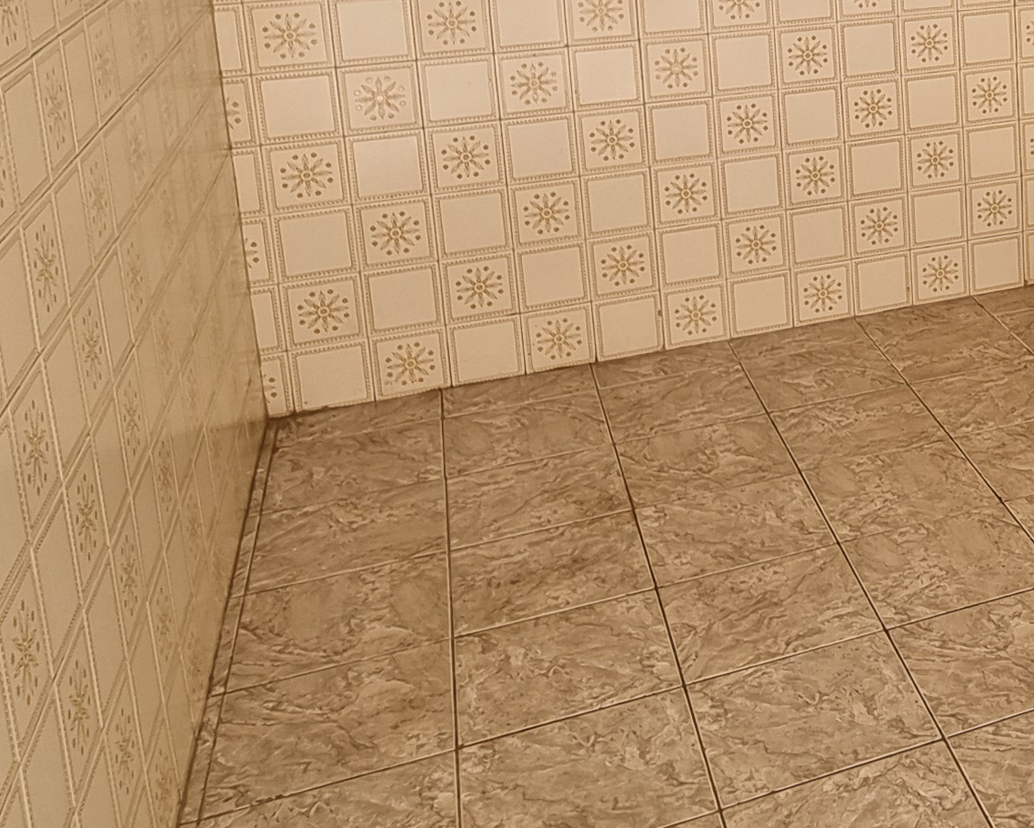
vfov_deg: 31.2
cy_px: 17
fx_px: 1377
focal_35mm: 45
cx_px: 1224
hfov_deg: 33.8
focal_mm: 2.2
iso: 64
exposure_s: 1/120
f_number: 2.2
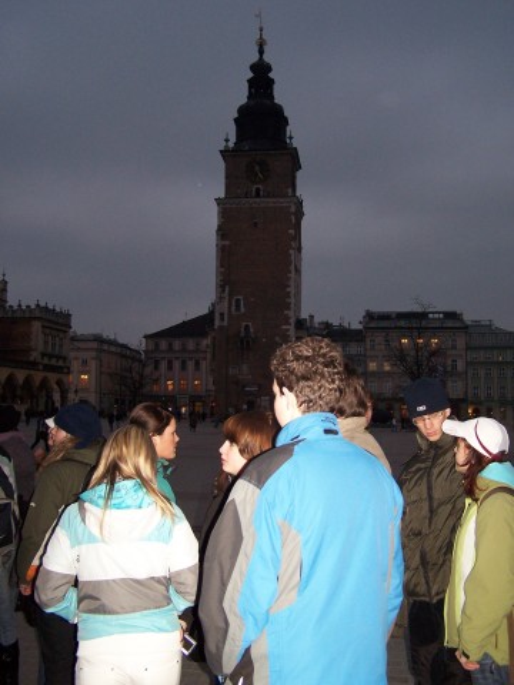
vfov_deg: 49.0
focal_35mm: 38
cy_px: 342
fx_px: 752
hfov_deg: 37.7
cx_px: 257
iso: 140
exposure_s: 1/60
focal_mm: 6.3
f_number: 2.8
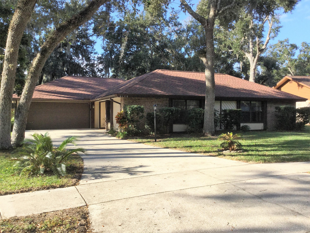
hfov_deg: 58.4
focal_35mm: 31
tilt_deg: -2.6
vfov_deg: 45.4
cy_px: 116
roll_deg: -0.7
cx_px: 155
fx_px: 278
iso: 25
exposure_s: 1/578
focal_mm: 3.3
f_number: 2.4
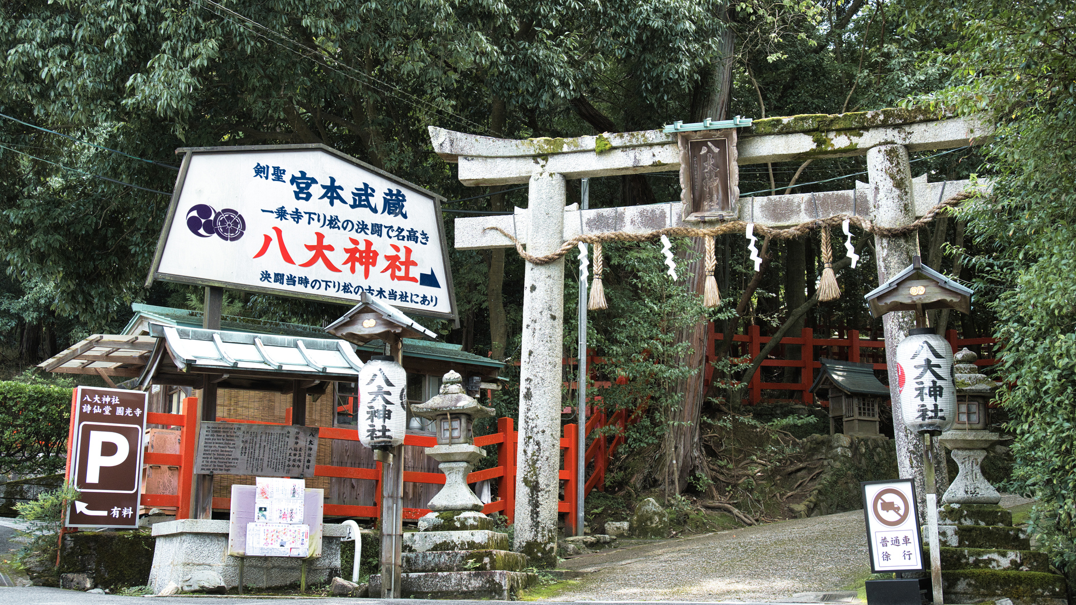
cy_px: 308
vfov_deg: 24.4
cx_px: 540
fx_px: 1398
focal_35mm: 49
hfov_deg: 42.1
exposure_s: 1/640
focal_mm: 46
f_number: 5.3
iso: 1000
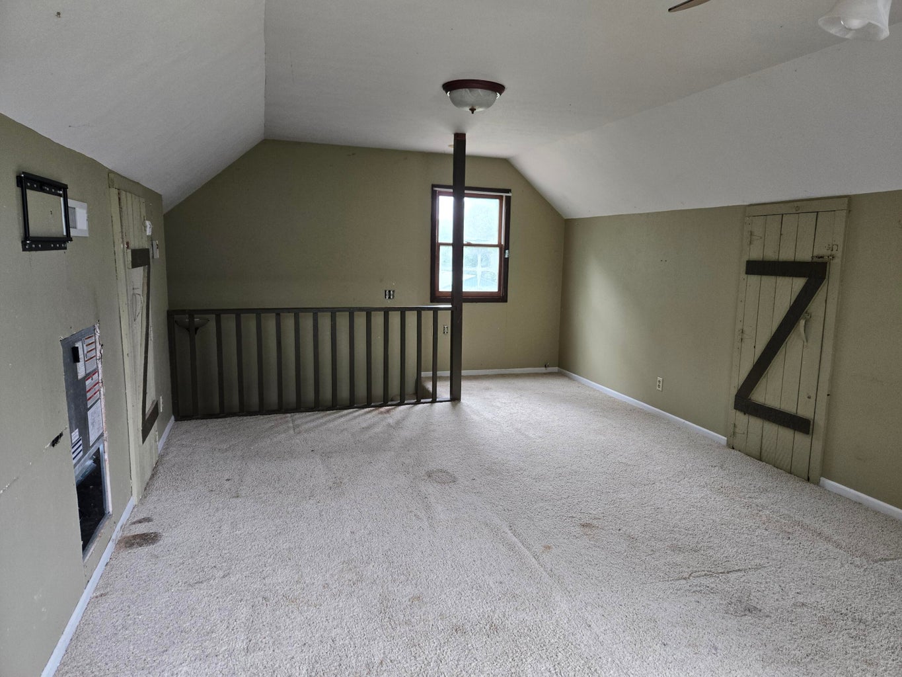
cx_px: 451
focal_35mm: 23
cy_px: 338
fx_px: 599
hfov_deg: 73.9
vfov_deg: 58.9
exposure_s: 1/120
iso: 200
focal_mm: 5.4
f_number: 1.8
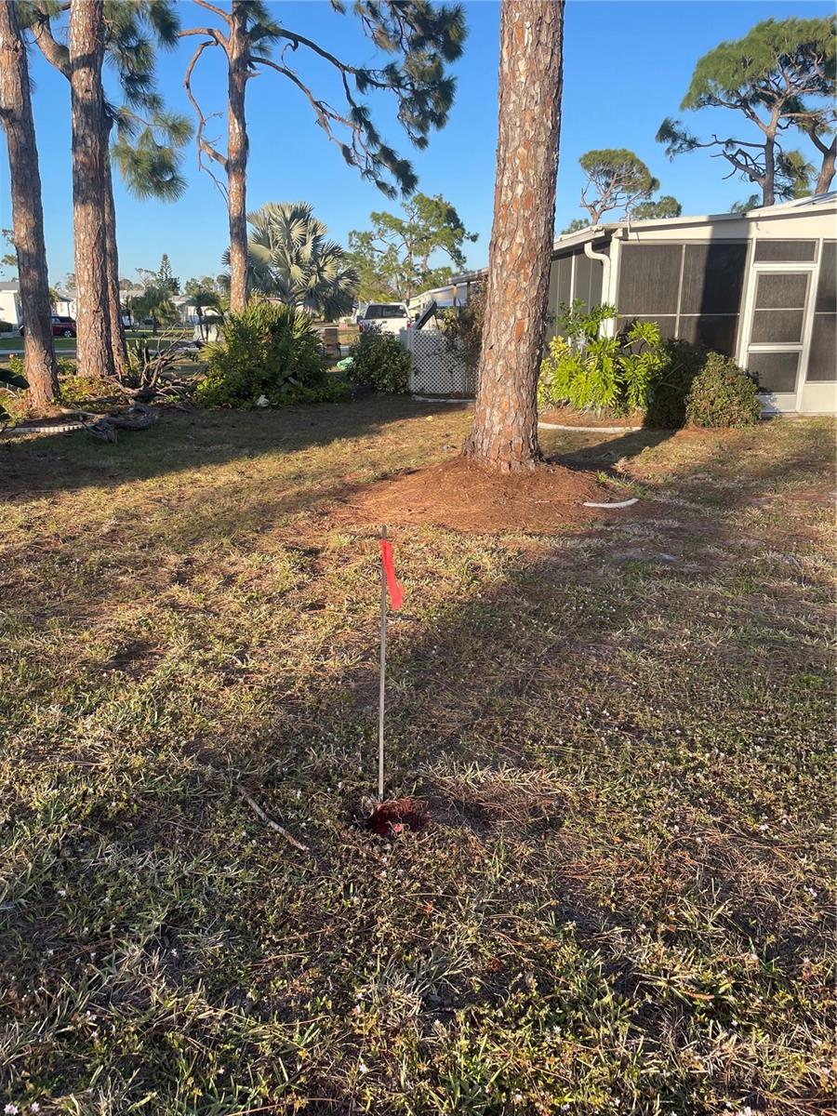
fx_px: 838
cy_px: 558
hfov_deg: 53.1
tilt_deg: -18.6
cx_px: 418
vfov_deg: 67.3
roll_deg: -1.5
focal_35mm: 26
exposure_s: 1/972
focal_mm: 4.2
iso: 32
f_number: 1.6
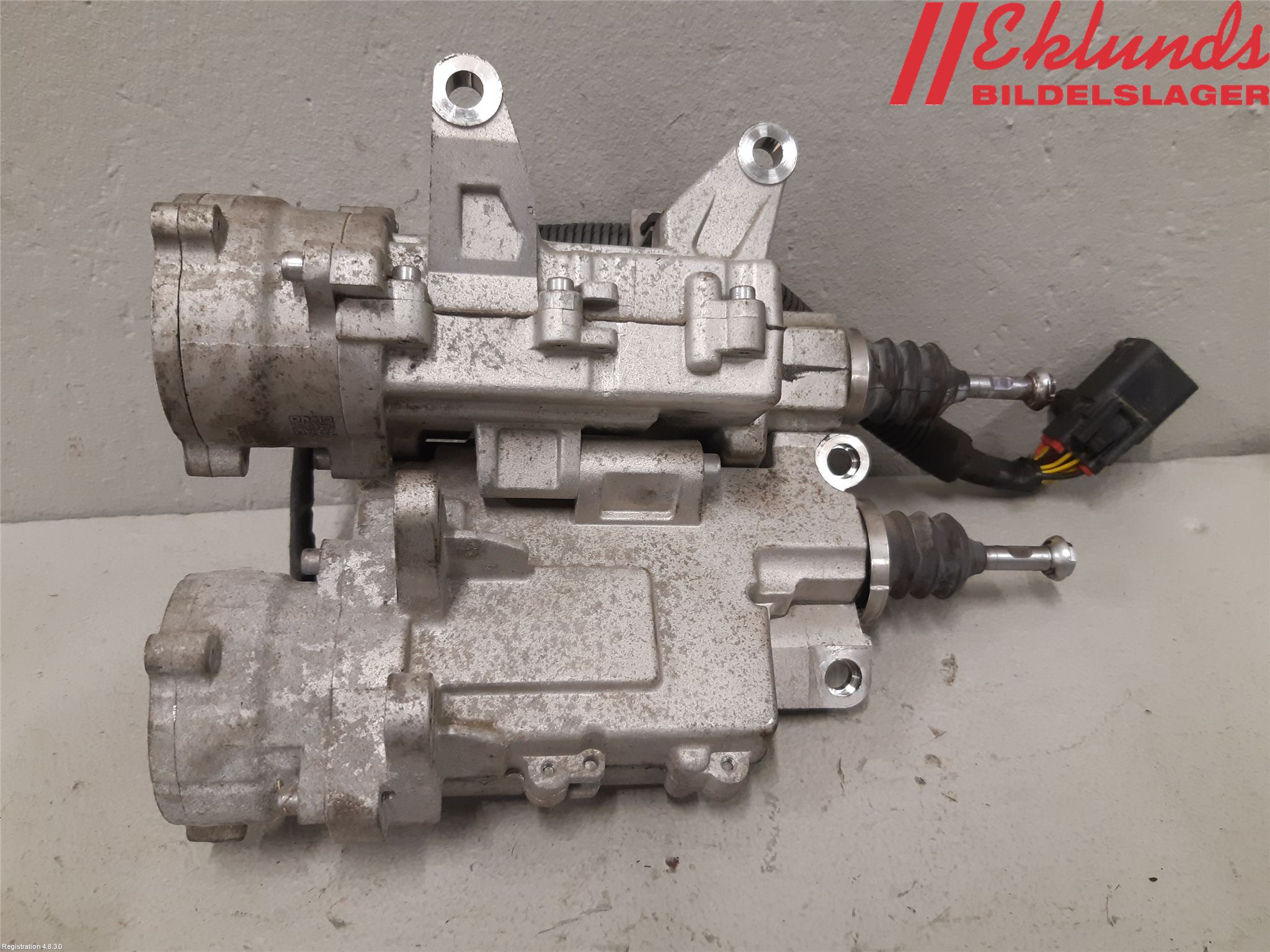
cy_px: 476
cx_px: 635
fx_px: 954
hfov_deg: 67.3
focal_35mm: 26
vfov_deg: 53.1
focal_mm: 3.93
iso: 160
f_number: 1.7
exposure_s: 1/50
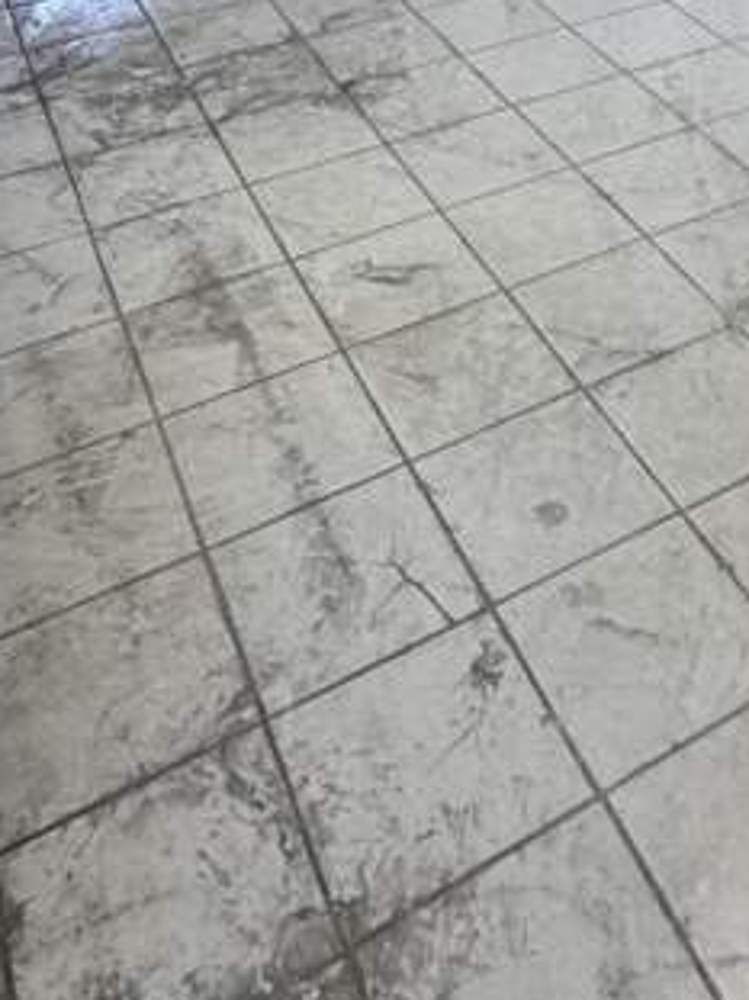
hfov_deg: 29.0
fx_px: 1386
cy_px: -302
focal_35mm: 48
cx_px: 685
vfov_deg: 30.9
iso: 320
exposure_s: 1/72
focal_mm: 2.22
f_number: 2.2
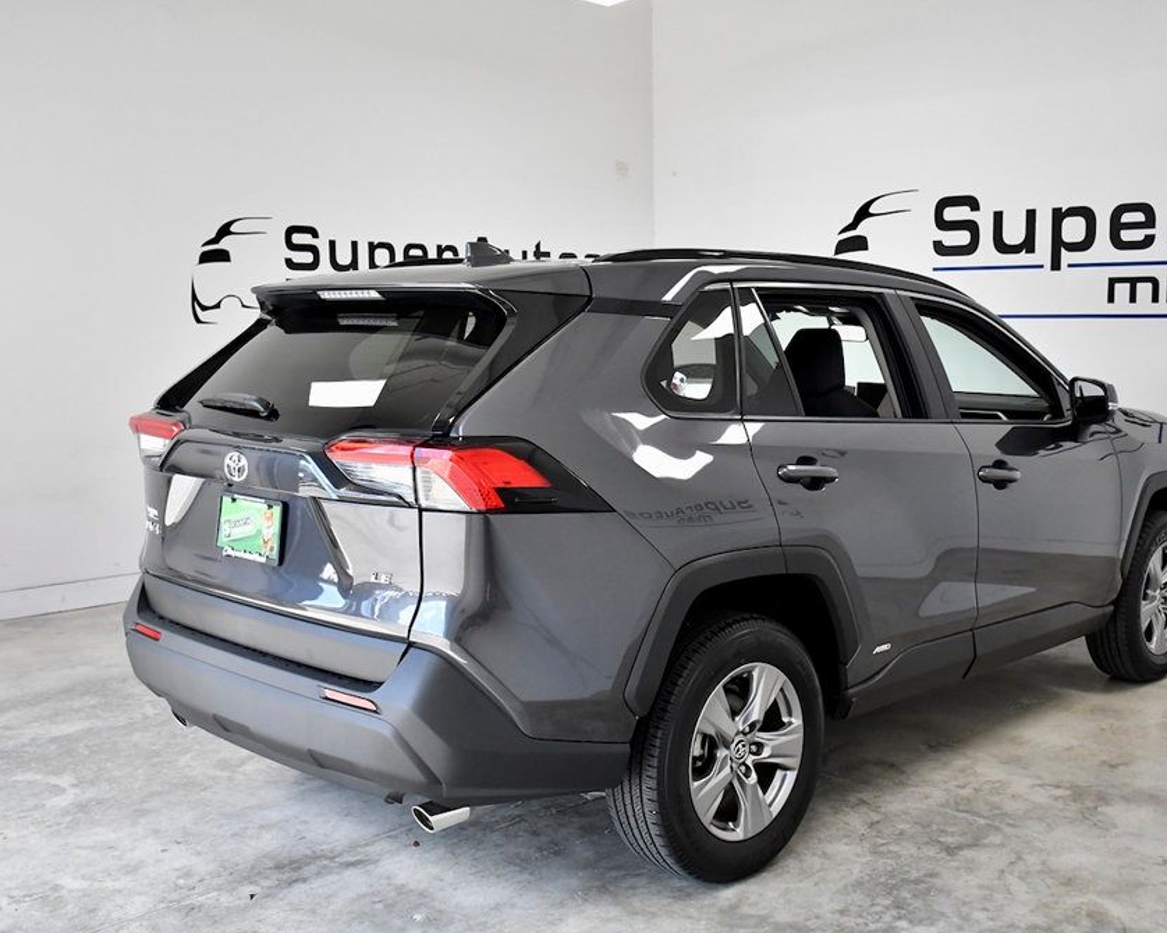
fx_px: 1347
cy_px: 473
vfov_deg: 38.2
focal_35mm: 39
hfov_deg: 46.6
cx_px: 694
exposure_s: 1/1000
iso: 2000
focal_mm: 23
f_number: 5.6
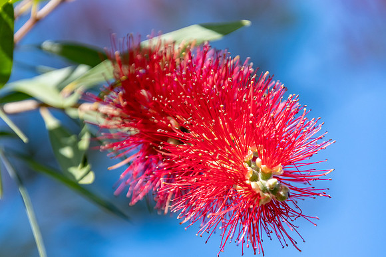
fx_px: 6965
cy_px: 124
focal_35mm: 649
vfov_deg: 2.1
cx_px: 160
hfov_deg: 3.2
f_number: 6.3
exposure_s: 1/1250
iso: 400
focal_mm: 370
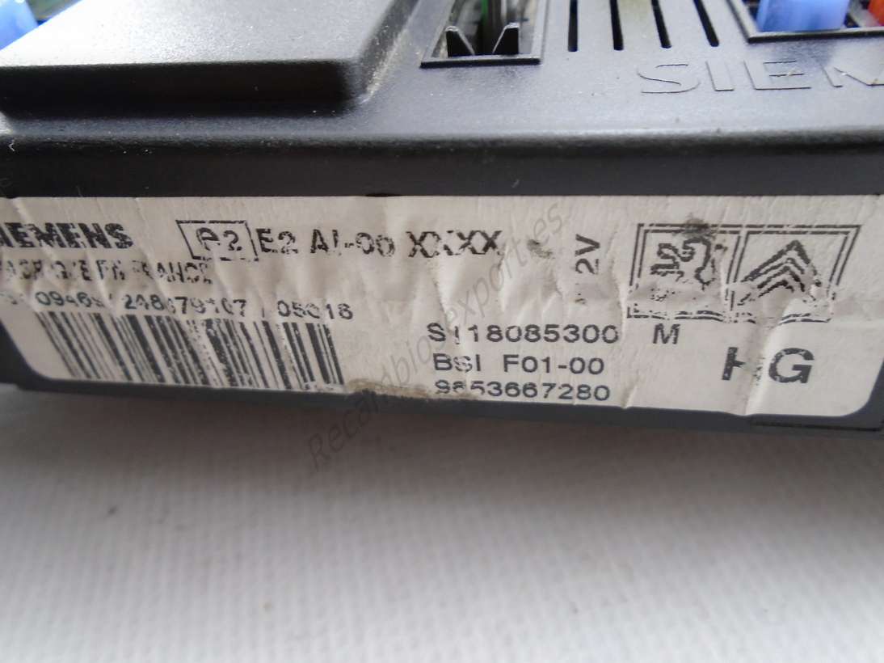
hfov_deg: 67.3
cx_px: 442
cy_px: 332
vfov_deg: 53.0
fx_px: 664
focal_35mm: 26
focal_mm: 4.6
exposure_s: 1/30
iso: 200
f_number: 3.2
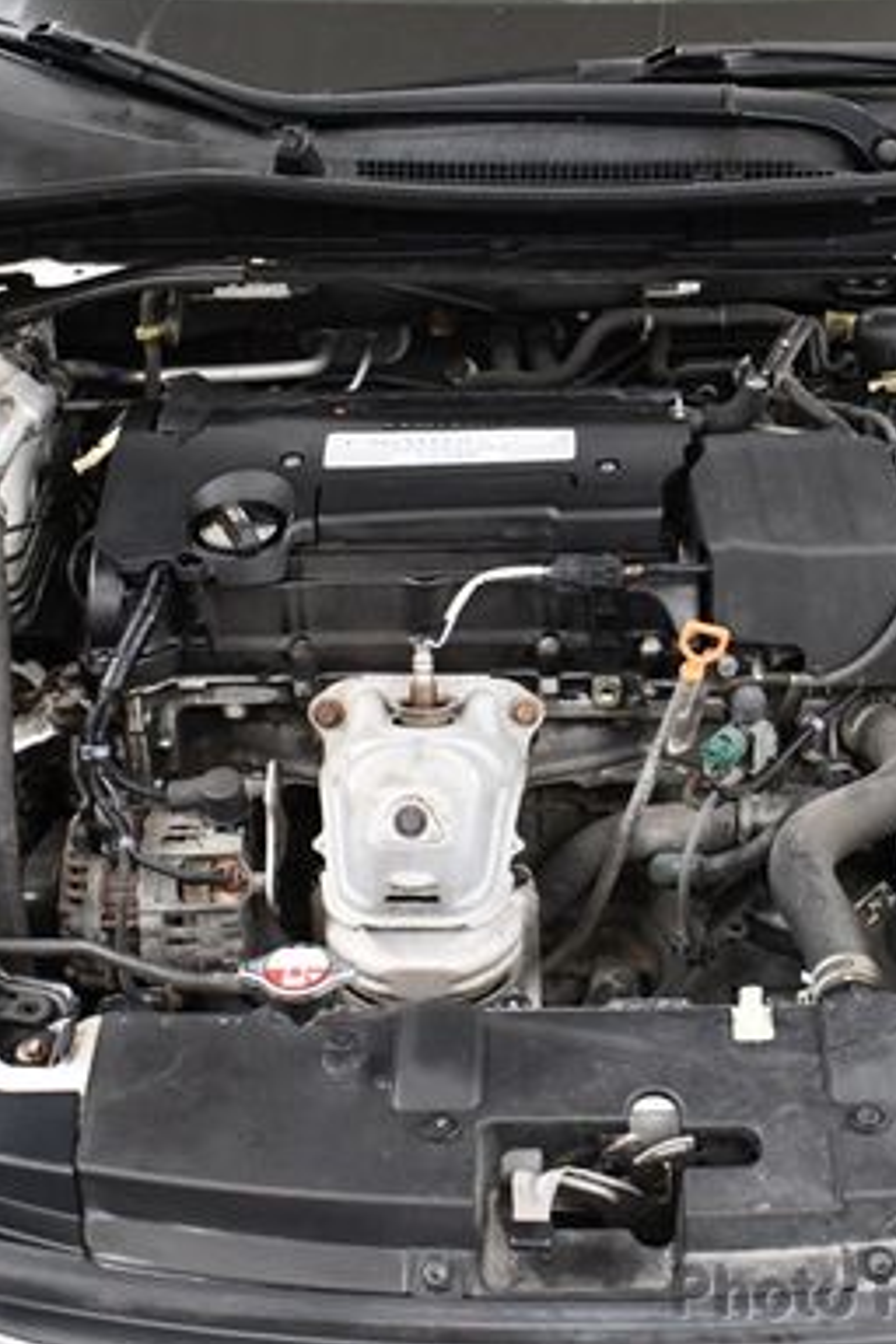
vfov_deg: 33.4
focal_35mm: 60
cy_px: 612
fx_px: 2240
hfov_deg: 22.5
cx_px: 630
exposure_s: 1/125
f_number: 3.5
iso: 2500
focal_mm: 18
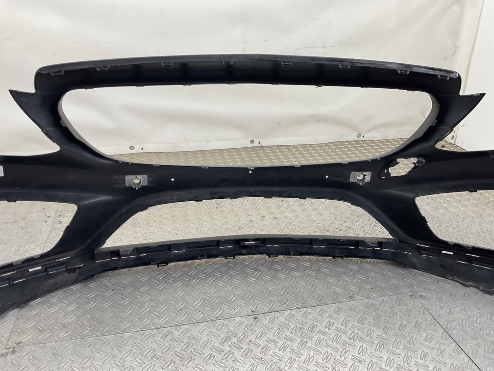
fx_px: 414
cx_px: 247
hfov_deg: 61.7
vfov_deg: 48.2
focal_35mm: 29
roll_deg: +3.2
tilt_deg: -26.2
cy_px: 186
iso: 40
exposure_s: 1/120
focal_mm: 3
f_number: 1.8
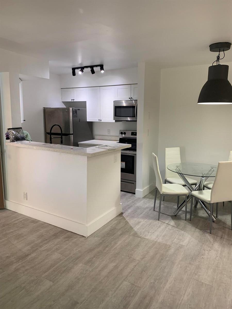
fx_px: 232
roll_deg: -0.7
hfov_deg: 53.1
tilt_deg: -6.5
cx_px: 116
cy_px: 154
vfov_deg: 67.3
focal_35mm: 26
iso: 100
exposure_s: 1/60
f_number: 1.8
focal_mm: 4.25
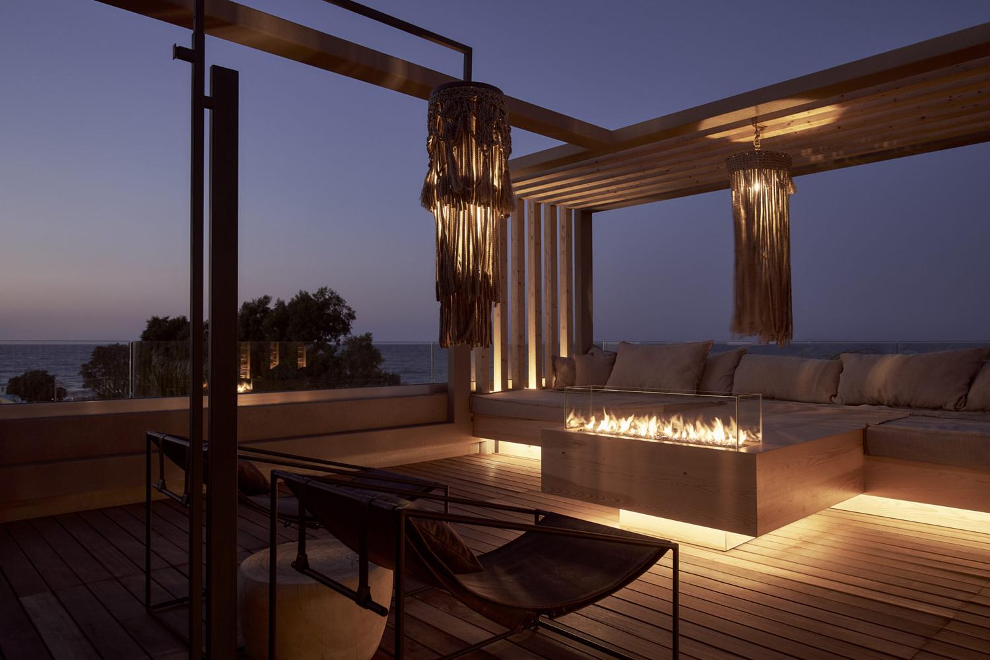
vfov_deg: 53.1
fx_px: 660
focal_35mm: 24
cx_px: 495
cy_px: 330
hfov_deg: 73.7
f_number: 7.1
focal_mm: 24
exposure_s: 1/6
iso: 400
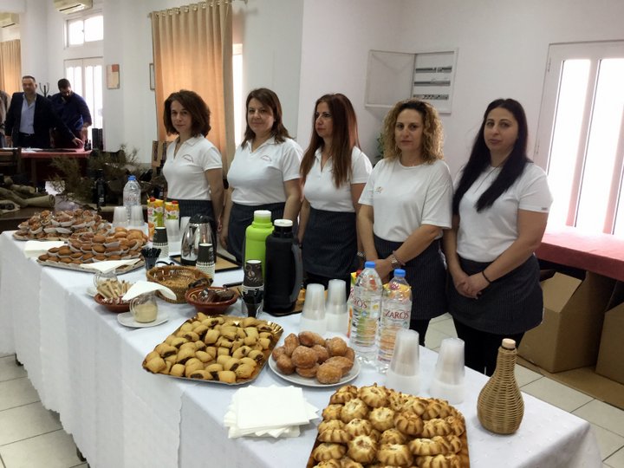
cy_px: 234
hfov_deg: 58.4
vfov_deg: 45.4
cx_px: 312
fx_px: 559
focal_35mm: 31
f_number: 2.4
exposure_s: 1/33
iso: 64
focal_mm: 3.3
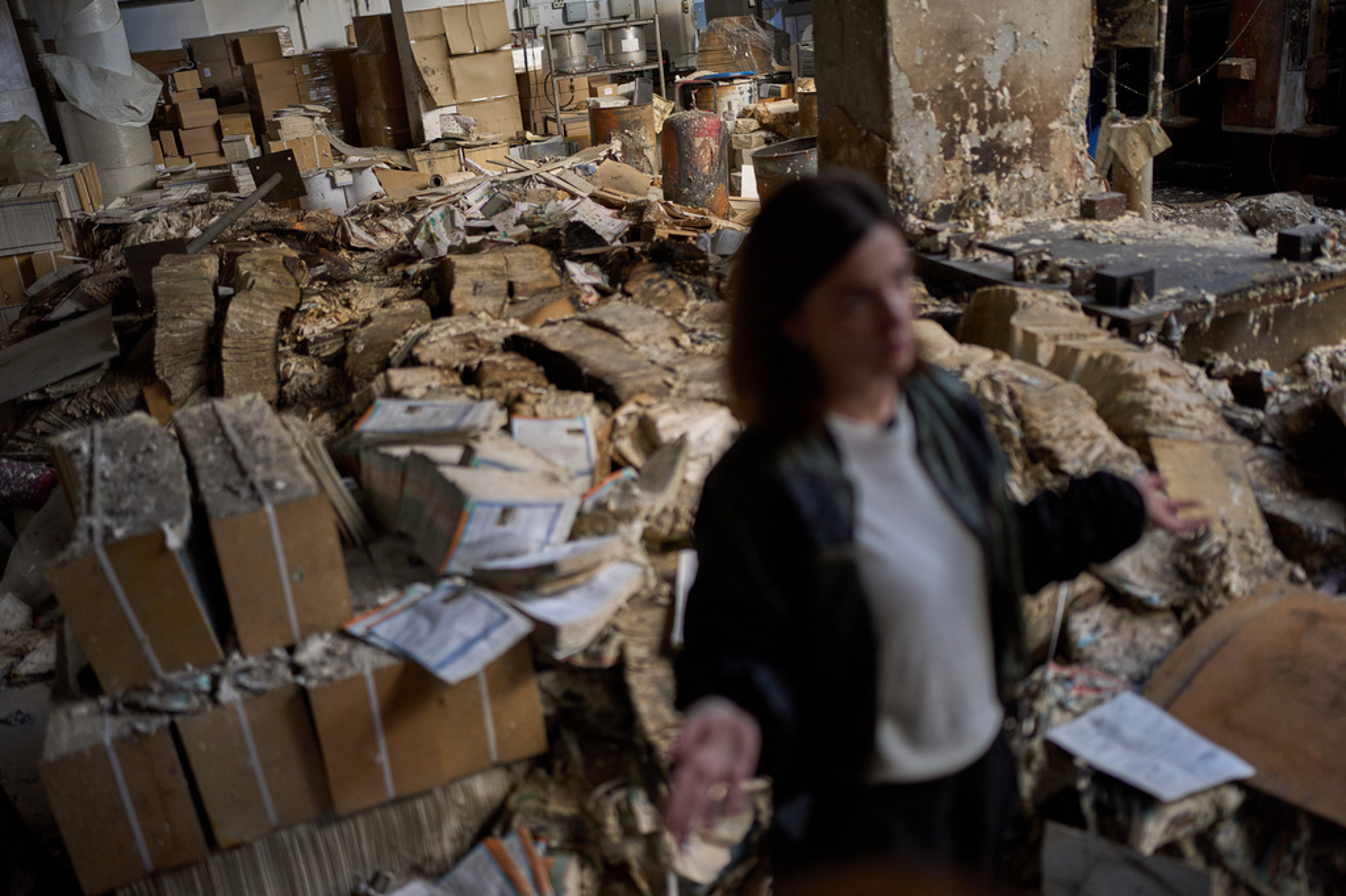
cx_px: 673
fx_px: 1308
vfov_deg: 37.8
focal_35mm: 35
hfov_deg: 54.4
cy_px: 448
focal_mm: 35
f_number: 1.4
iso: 800
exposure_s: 1/2500
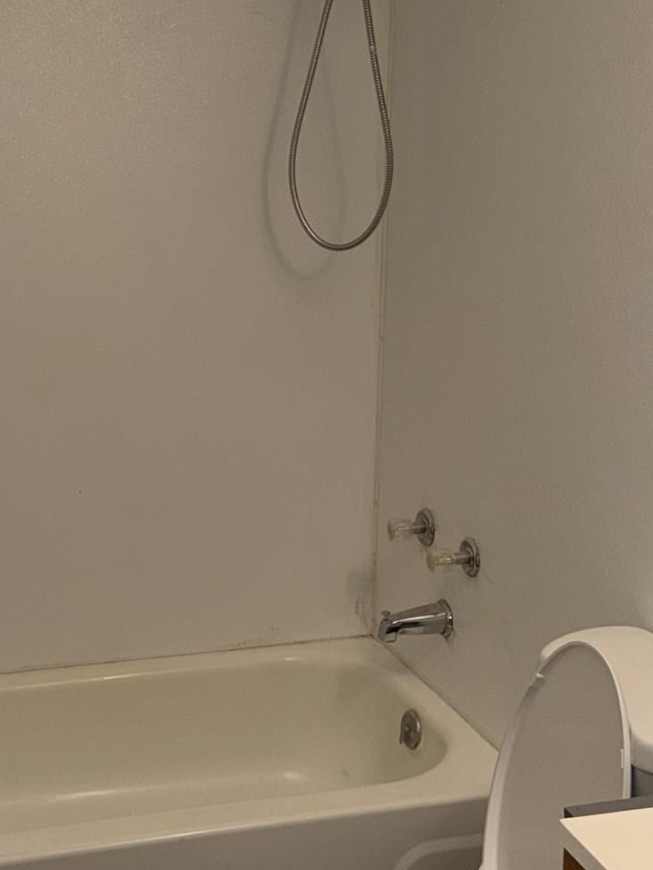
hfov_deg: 25.3
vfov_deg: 33.7
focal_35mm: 57
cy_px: 382
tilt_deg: -13.2
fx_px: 1433
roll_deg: +0.9
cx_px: 149
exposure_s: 1/45
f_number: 1.78
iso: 50
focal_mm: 6.76
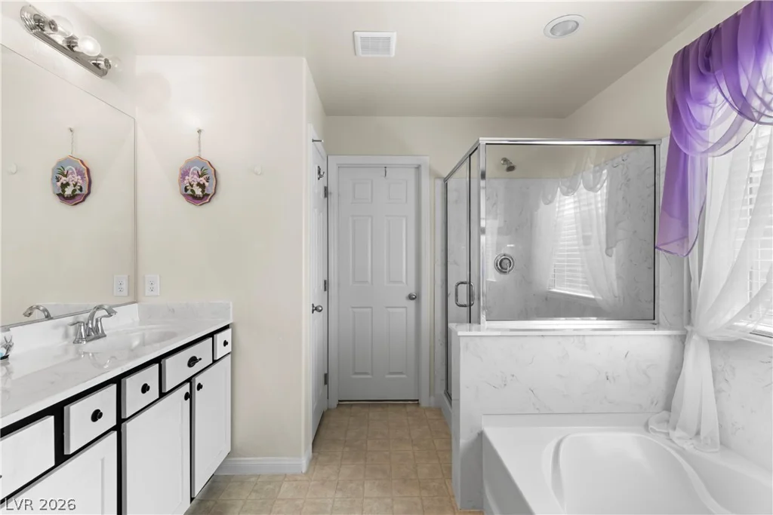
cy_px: 258
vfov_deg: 70.5
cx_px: 386
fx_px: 365
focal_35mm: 17
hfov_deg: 93.3
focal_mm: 17
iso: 400
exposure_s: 1/15
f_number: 8
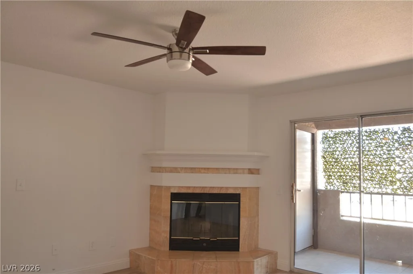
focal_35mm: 27
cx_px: 206
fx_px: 309
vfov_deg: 47.7
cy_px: 137
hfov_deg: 67.5
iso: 220
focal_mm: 18
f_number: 3.5
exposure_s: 1/30
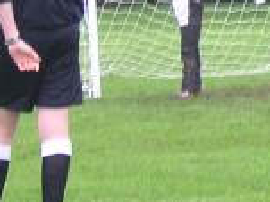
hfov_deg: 4.3
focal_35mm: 459
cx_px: 426
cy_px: -72
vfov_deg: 3.2
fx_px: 3577
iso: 100
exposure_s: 1/36.3
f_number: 4.7
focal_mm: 14.1
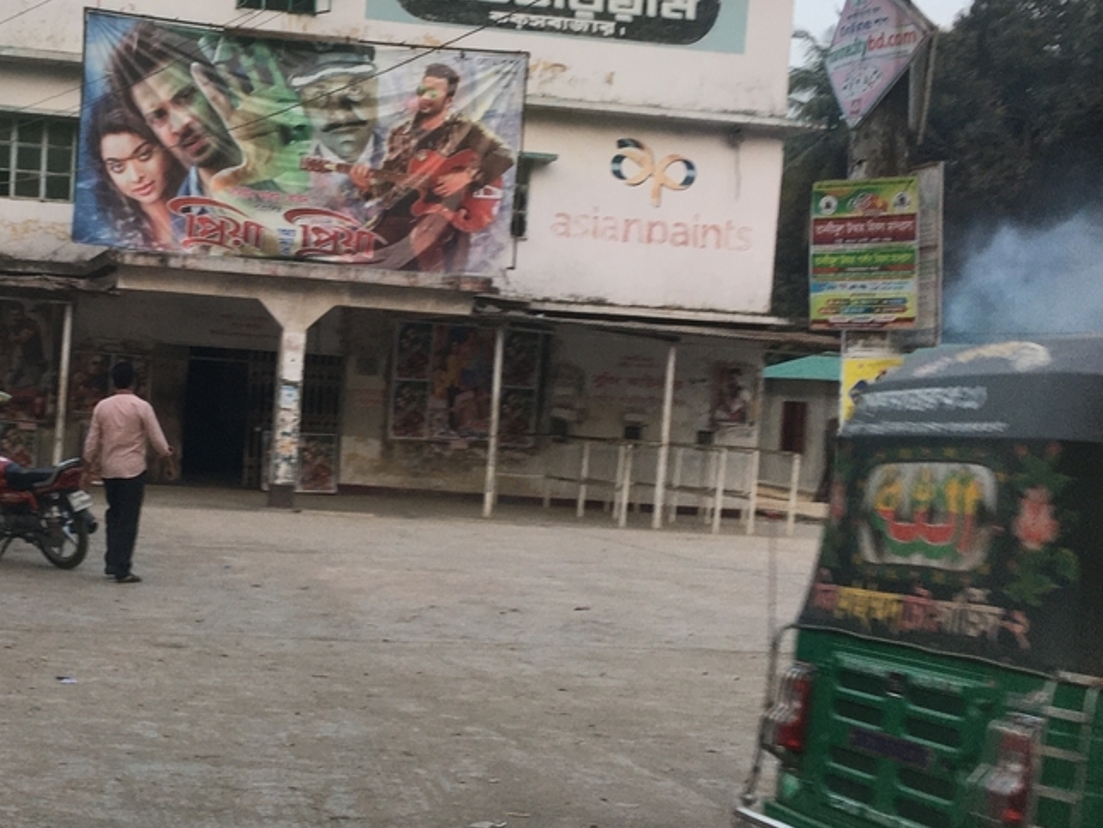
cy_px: 384
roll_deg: -3.6
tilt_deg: -4.7
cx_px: 218
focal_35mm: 54
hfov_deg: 34.4
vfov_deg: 27.0
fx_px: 1721
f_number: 2.2
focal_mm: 4.15
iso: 40
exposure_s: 1/100
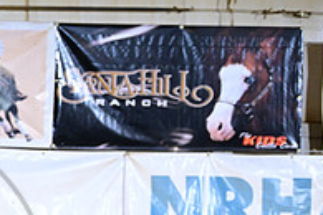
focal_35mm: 386
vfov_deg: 3.6
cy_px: 297
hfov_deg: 5.3
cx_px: -144
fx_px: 3463
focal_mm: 130
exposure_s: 1/200
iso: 2500
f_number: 4
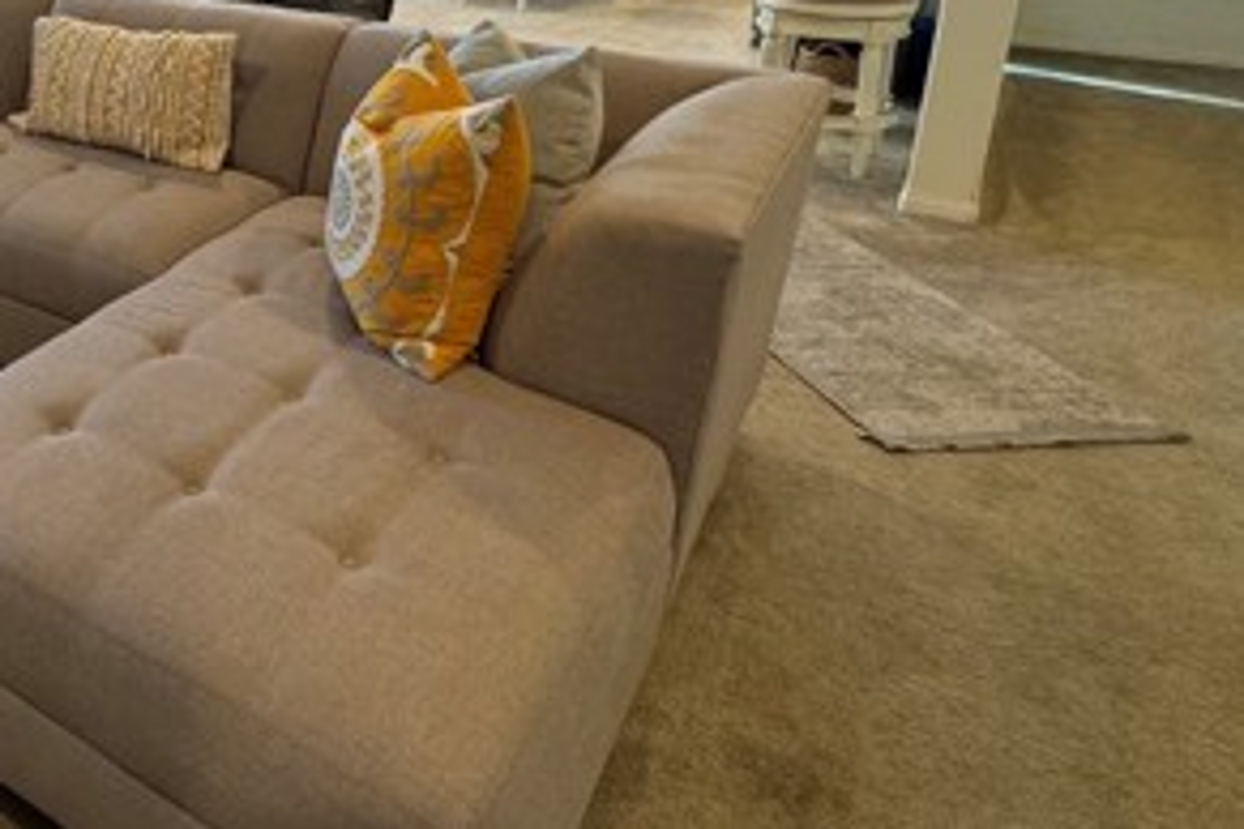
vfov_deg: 38.4
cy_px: 85
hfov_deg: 51.2
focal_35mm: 32
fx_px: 1106
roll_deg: +1.3
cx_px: 103
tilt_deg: -17.4
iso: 200
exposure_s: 1/60
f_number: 2.2
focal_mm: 2.22
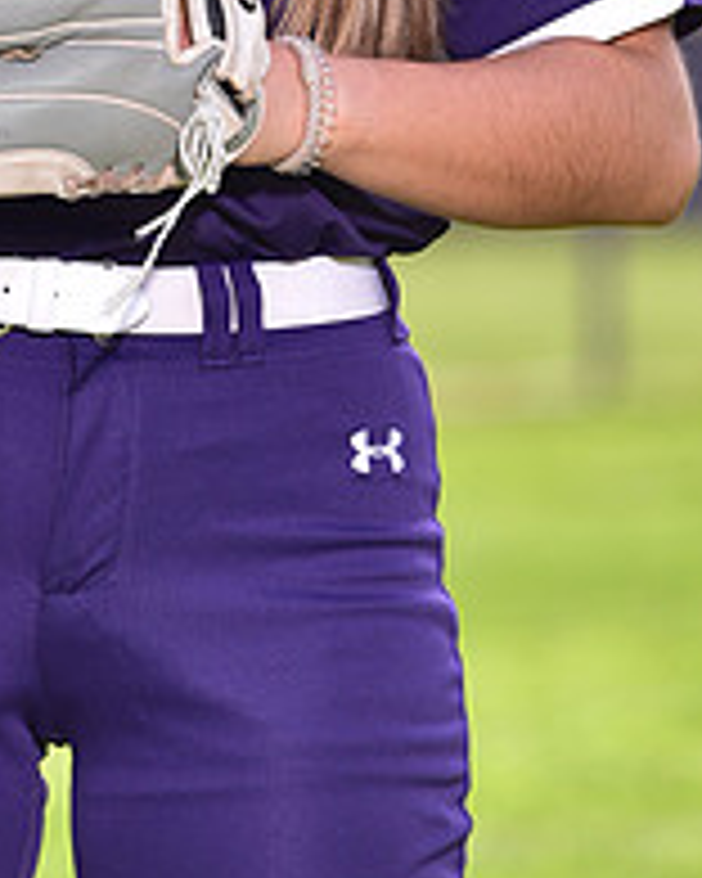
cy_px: -315
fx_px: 13063
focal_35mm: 503
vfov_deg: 3.8
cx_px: 272
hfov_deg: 3.1
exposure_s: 1/250
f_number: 5
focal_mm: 180
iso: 80
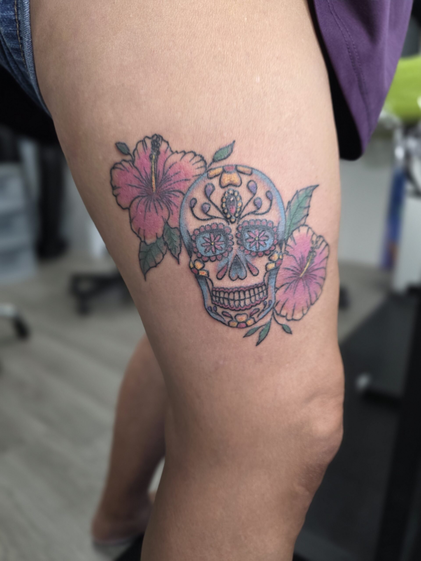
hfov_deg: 58.9
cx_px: 210
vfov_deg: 73.9
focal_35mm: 23
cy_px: 280
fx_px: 373
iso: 100
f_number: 1.7
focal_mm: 6.3
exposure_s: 1/52
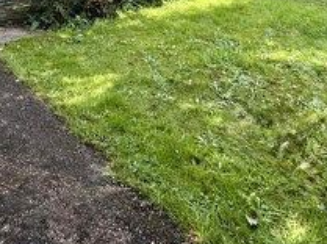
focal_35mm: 47
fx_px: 443
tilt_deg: +2.5
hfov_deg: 37.9
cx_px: 36
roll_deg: +1.4
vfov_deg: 23.9
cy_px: -129
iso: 40
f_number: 2.2
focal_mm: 2.22
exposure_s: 1/565
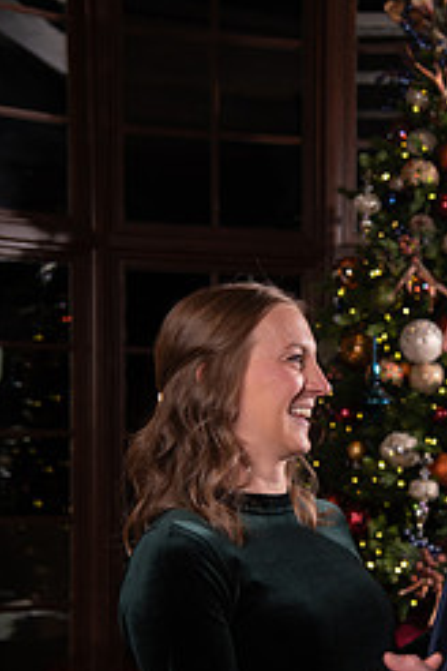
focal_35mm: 84
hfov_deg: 16.1
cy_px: 496
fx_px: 1564
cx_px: 375
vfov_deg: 24.0
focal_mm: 46
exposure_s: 1/250
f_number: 4
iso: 1600
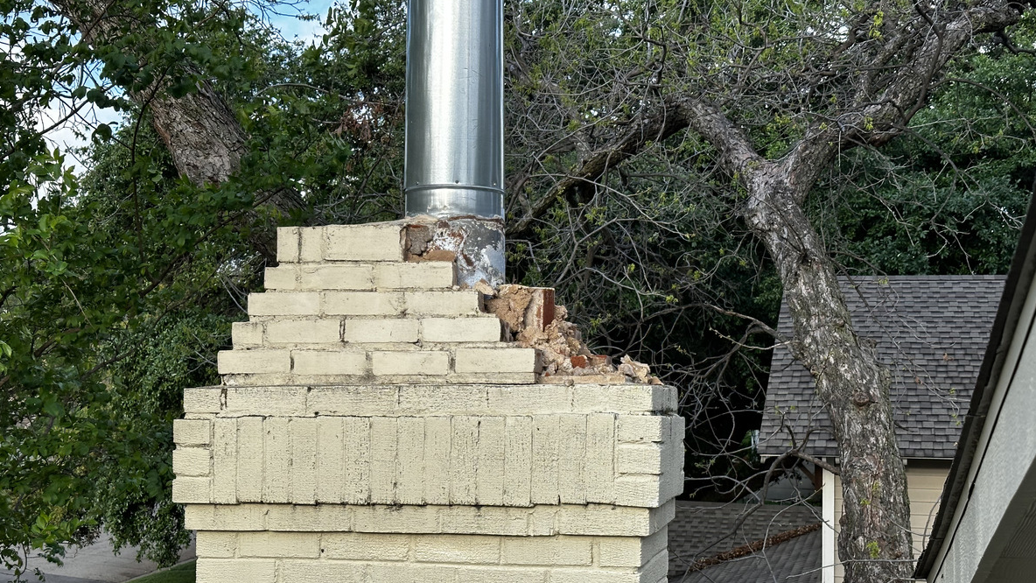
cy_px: 369
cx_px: 523
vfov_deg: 22.6
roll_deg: -0.4
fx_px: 1456
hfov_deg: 39.2
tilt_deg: +0.3
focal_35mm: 53
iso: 64
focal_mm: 6.86
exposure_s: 1/1107
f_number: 1.78
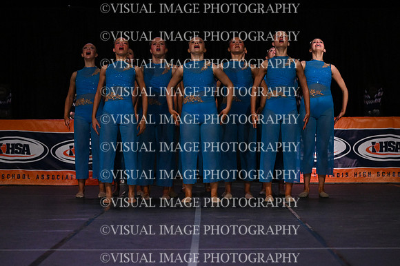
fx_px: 1832
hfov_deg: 12.5
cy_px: 133
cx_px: 200
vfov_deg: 8.3
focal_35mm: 165
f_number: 4
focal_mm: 110
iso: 6400
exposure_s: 1/1000
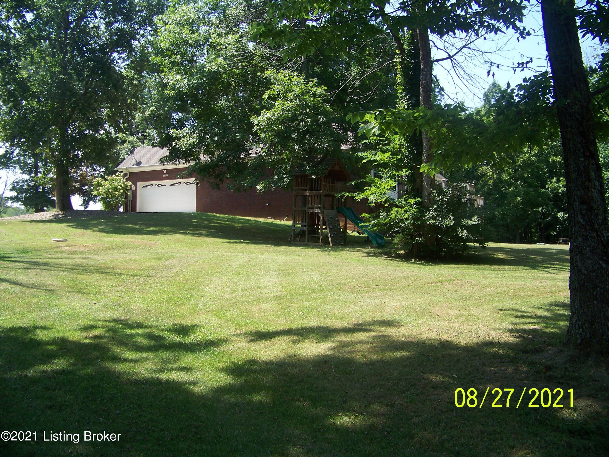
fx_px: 633
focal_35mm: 36
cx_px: 304
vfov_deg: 39.7
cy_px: 228
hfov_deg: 51.4
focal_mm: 5.85
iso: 64
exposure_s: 1/320
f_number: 2.8
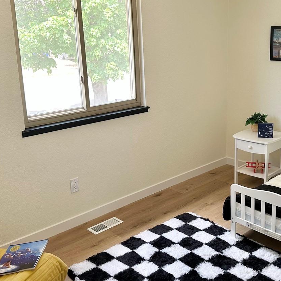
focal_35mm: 41
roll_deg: +0.9
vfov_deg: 40.8
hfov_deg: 40.7
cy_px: 118
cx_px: 172
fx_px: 377
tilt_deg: -13.1
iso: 125
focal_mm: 6.86
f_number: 1.78
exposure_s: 1/121
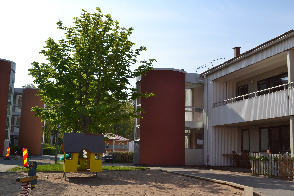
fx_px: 318
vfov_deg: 34.2
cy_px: 98
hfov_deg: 49.6
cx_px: 147
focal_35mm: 39
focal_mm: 26
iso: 100
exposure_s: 1/200
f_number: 9
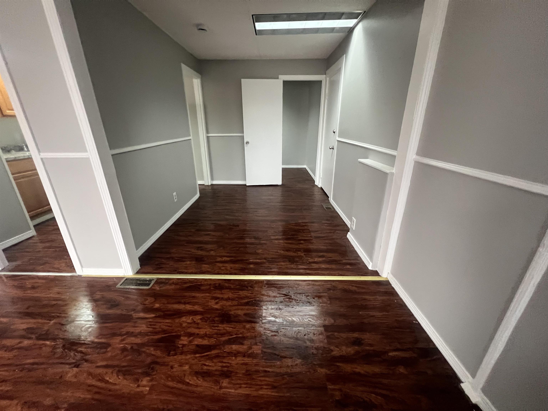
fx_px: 206
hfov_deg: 106.2
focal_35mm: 13
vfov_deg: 89.9
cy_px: 206
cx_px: 274
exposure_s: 1/60.2
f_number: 1.8
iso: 500
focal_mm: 1.57
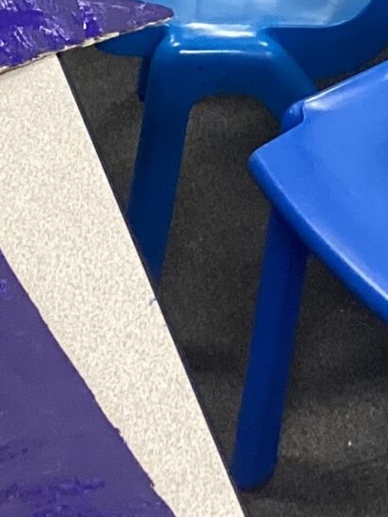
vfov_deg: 12.6
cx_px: 486
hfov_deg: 10.0
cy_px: -326
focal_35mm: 146
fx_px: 2182
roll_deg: +1.0
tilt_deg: -27.3
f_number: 2.4
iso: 250
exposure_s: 1/60
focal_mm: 3.3
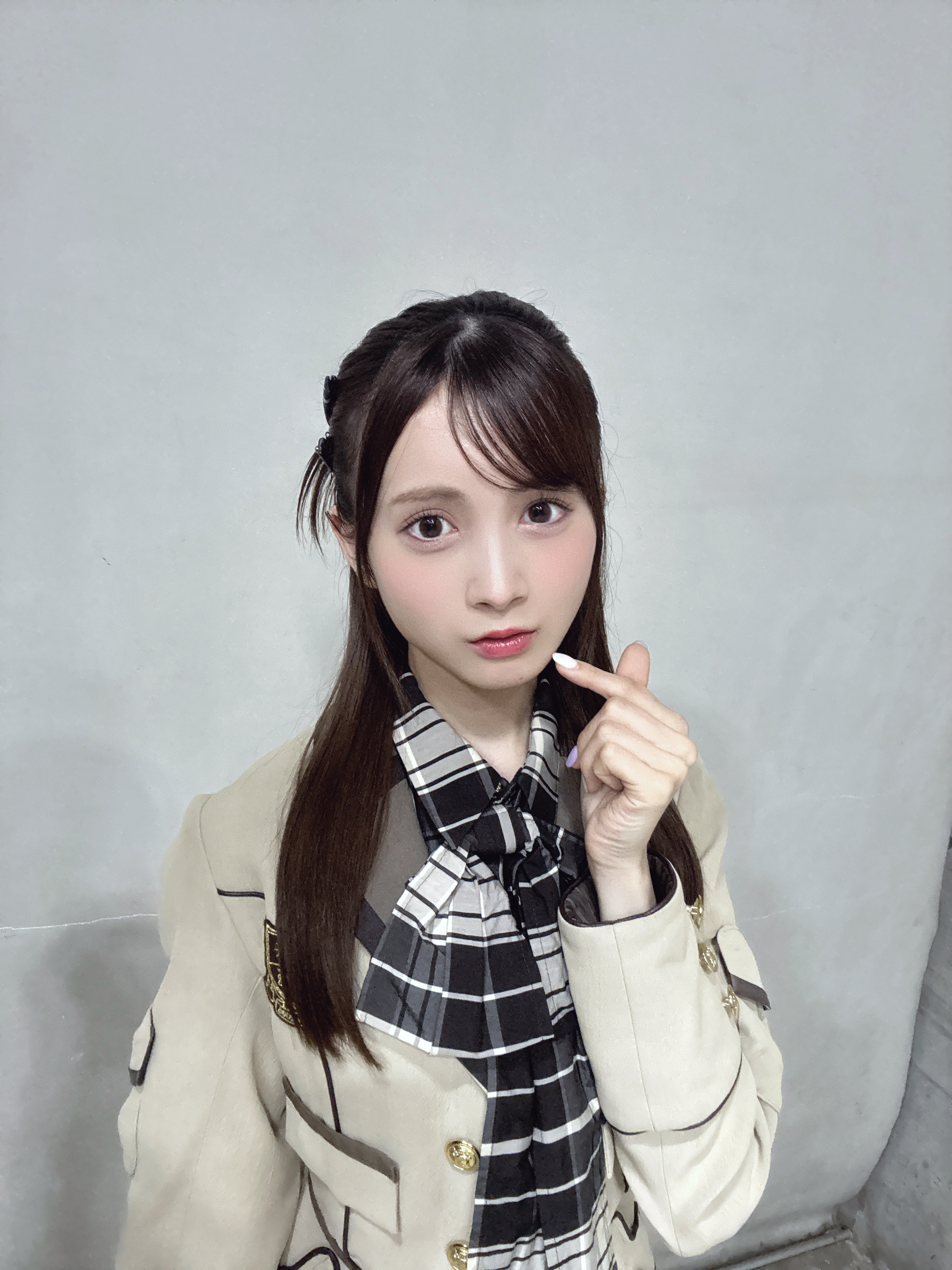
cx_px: 476
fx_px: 843
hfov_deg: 58.9
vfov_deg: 73.9
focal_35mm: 23
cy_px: 635
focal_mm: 2.69
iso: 320
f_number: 1.9
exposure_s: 1/53
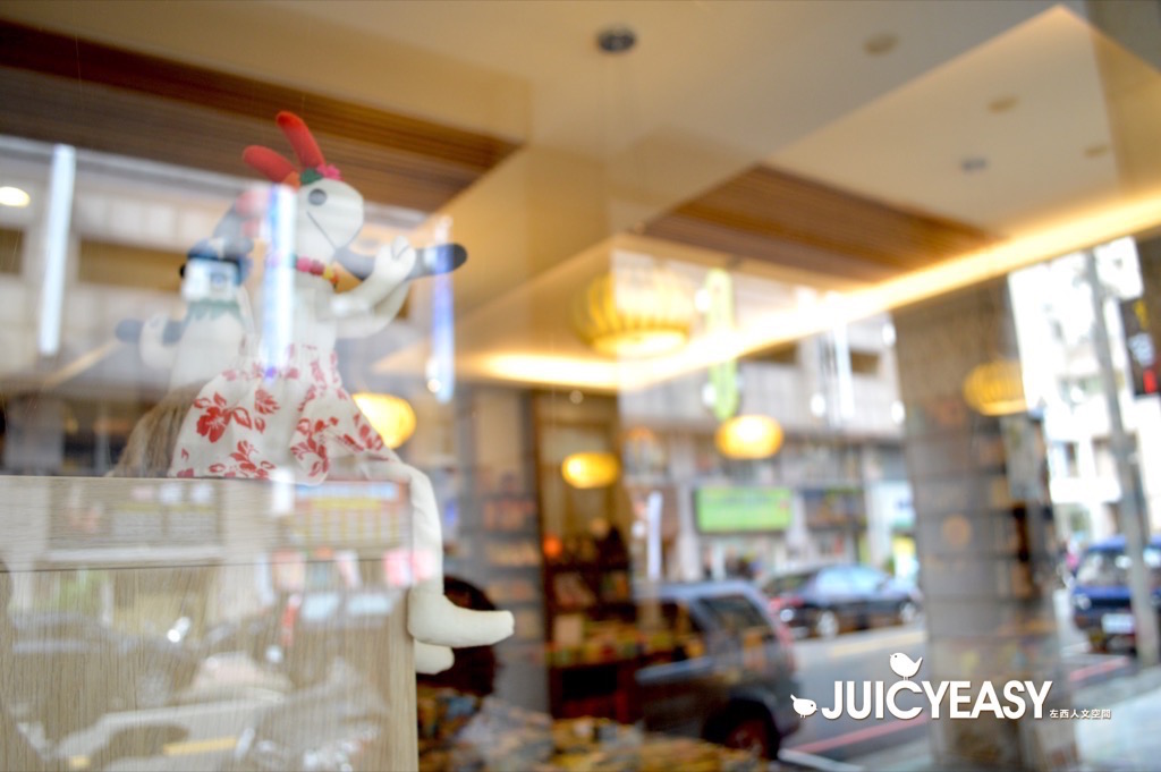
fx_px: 870
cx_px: 580
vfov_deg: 47.9
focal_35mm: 27
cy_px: 386
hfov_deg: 67.4
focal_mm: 18
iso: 400
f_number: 3.5
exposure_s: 1/100
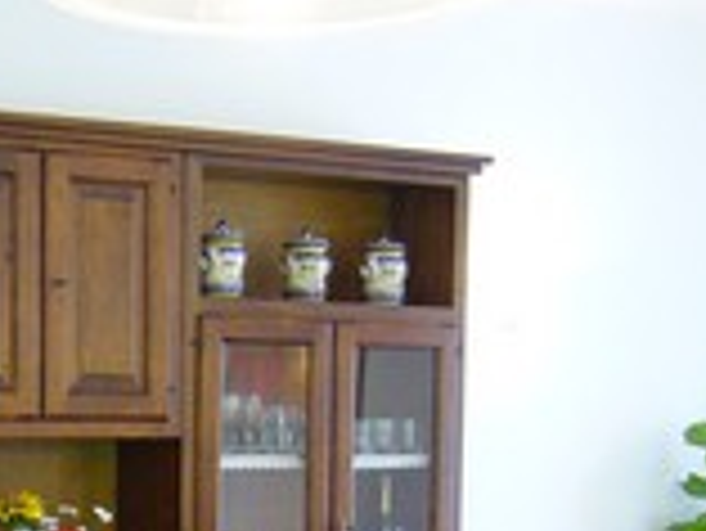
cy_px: 590
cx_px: 13
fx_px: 1817
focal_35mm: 89
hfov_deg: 21.3
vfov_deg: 16.1
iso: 160
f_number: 2.8
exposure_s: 1/13
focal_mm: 5.8
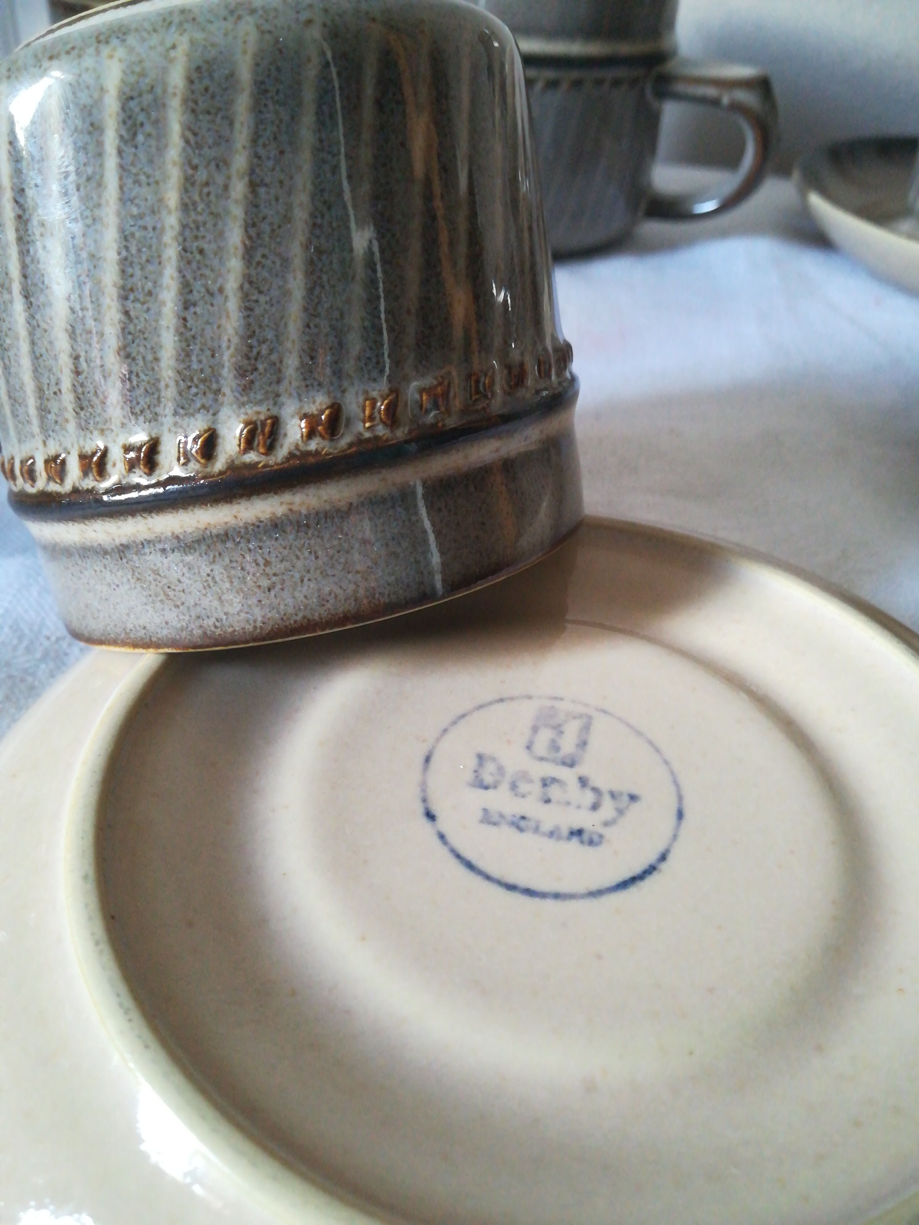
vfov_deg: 67.3
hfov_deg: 53.1
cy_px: 612
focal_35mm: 26
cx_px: 460
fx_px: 920
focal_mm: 3.83
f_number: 2.2
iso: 640
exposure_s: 1/20
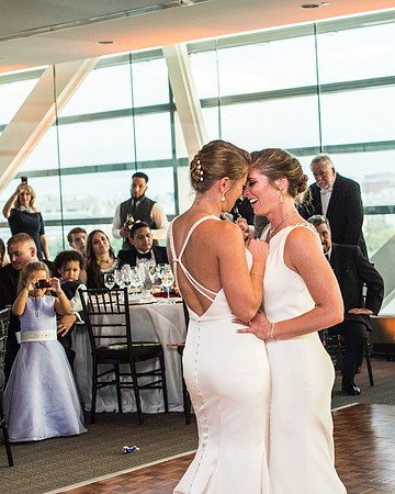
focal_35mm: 83
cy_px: 251
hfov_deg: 18.4
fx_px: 1208
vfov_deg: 23.1
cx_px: 331
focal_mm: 50
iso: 400
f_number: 3.2
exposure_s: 1/200
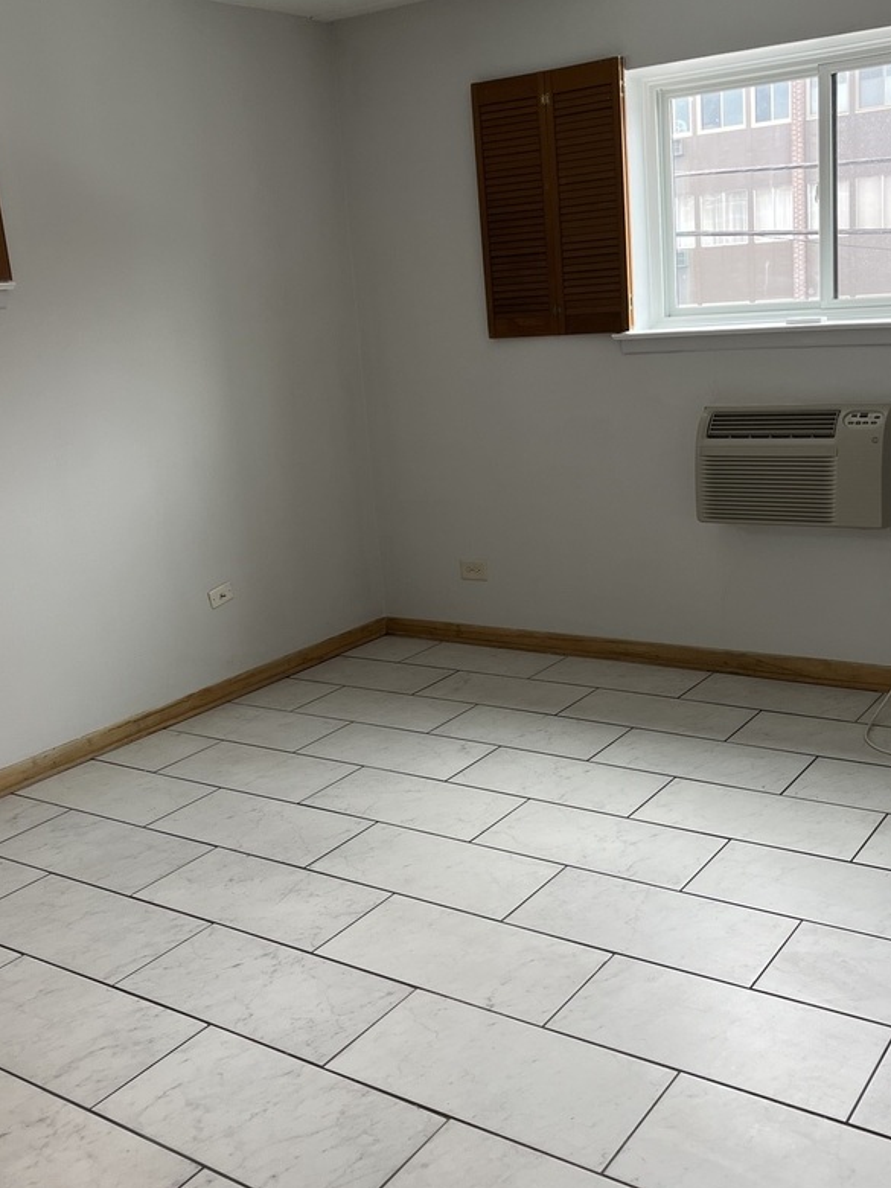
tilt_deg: -12.8
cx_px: 507
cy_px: 570
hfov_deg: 39.6
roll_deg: +4.7
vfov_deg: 51.3
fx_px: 1235
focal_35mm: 36
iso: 64
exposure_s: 1/60
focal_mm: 5.1
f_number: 1.6
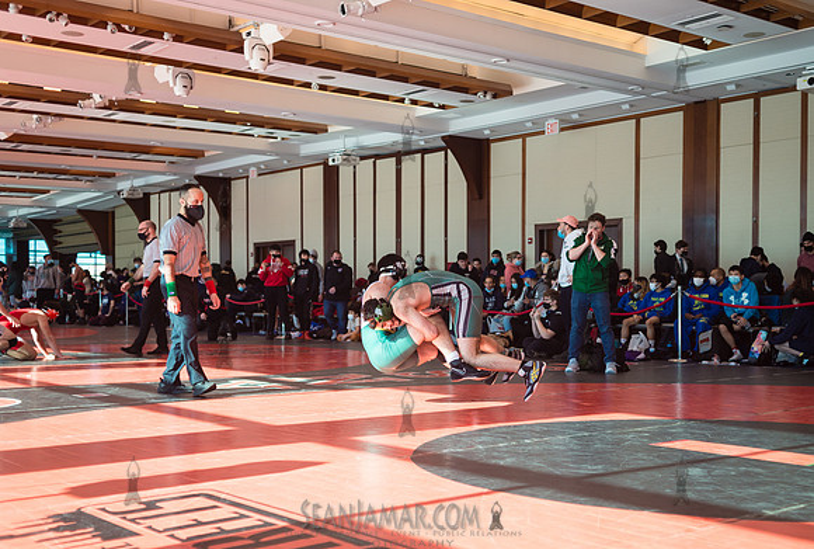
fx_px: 991
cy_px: 323
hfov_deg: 44.5
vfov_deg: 30.9
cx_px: 485
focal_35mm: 44
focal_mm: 35
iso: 400
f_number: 3.2
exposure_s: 1/400
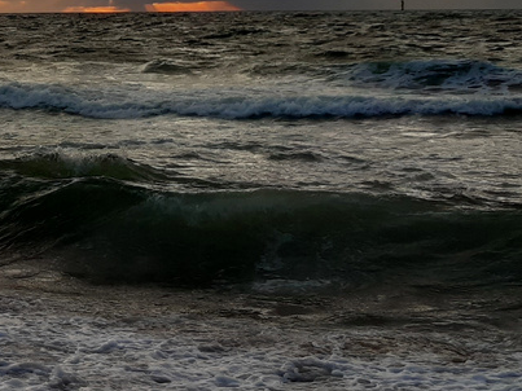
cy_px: 101
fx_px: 1402
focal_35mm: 93
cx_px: -69
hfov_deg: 20.0
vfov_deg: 15.8
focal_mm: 3.92
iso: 40
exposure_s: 1/626
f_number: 1.7
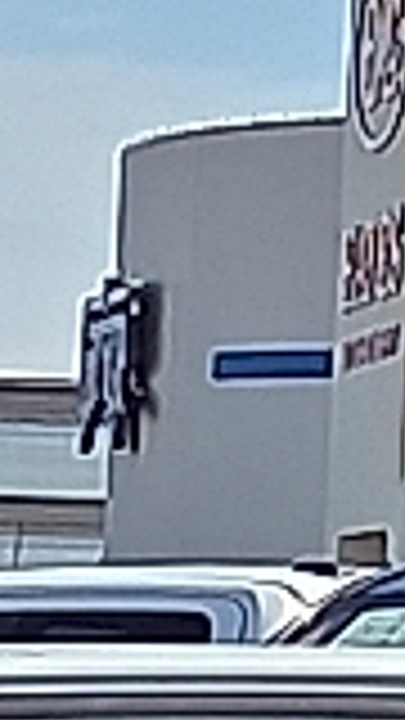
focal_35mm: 404
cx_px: -338
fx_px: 7713
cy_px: 2061
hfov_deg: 3.0
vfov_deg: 5.1
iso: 25
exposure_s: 1/1667
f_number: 1.8
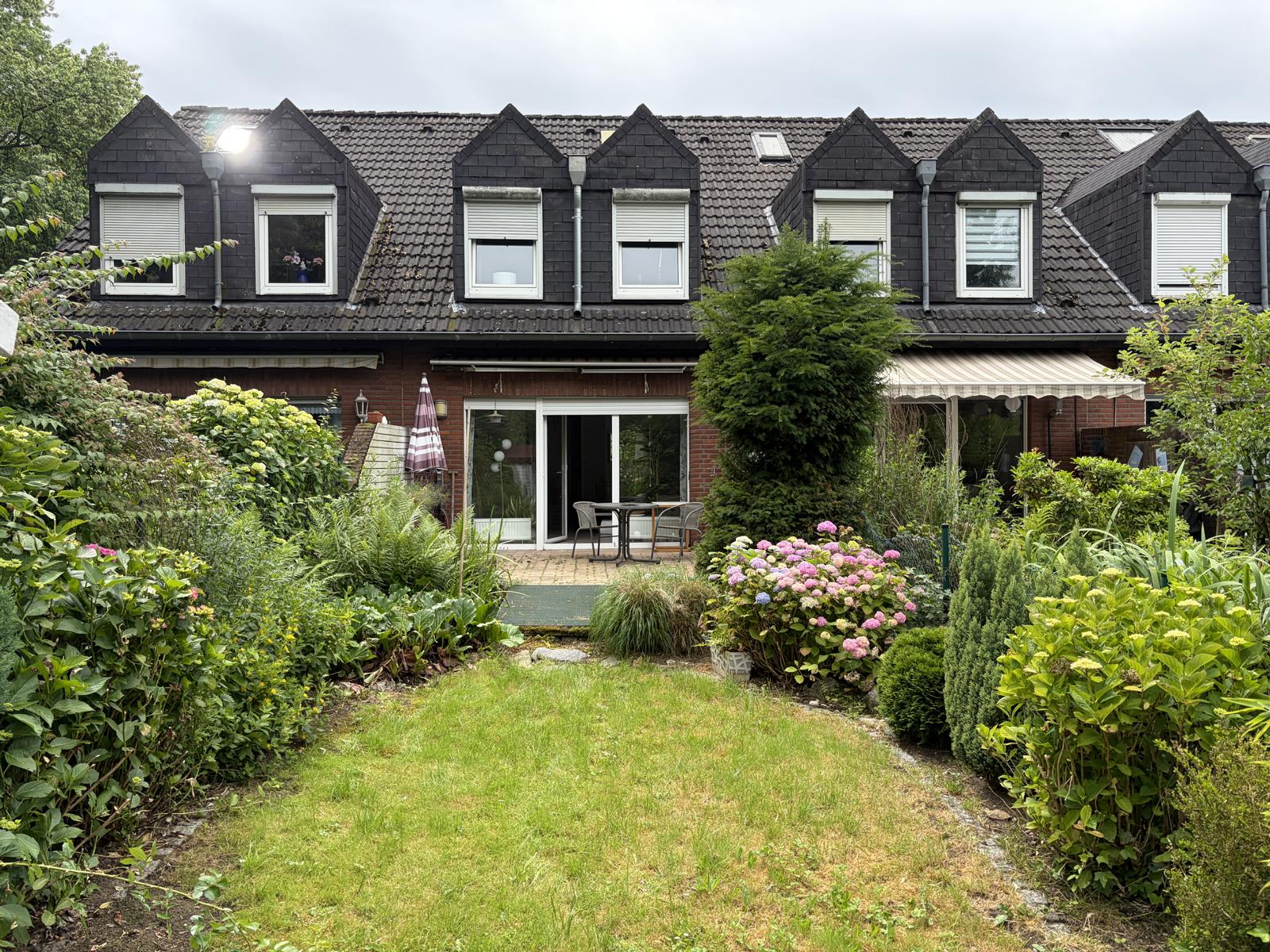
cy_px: 476
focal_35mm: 26
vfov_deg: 53.1
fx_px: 954
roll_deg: +1.1
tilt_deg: +1.0
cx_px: 635
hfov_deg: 67.3
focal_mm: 5.96
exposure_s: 1/1175
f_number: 1.6
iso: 64
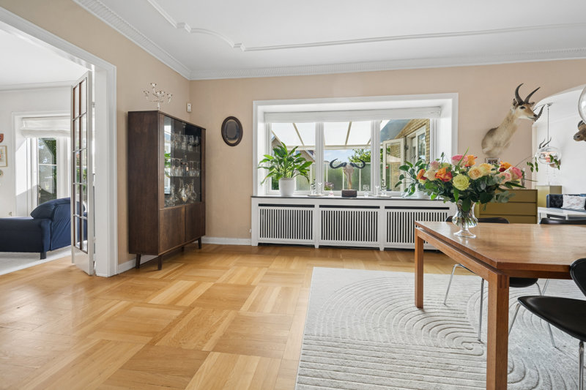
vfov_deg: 85.4
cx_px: 293
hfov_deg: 108.3
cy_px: 195
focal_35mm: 13
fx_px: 212
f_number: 5.6
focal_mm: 13
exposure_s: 1/160
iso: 320
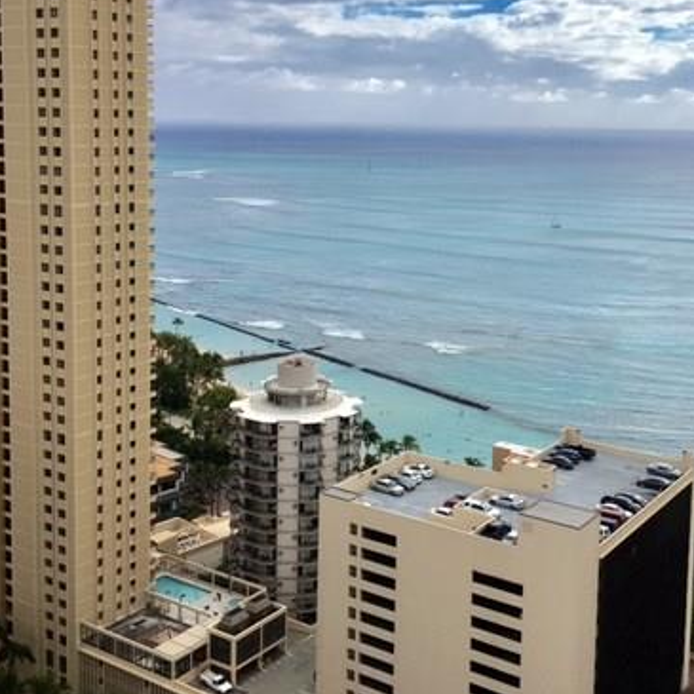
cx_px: 432
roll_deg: -0.6
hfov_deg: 37.3
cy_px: 243
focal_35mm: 45
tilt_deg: -6.3
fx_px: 1021
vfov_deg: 37.2
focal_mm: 4.15
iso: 25
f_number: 2.2
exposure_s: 1/2849
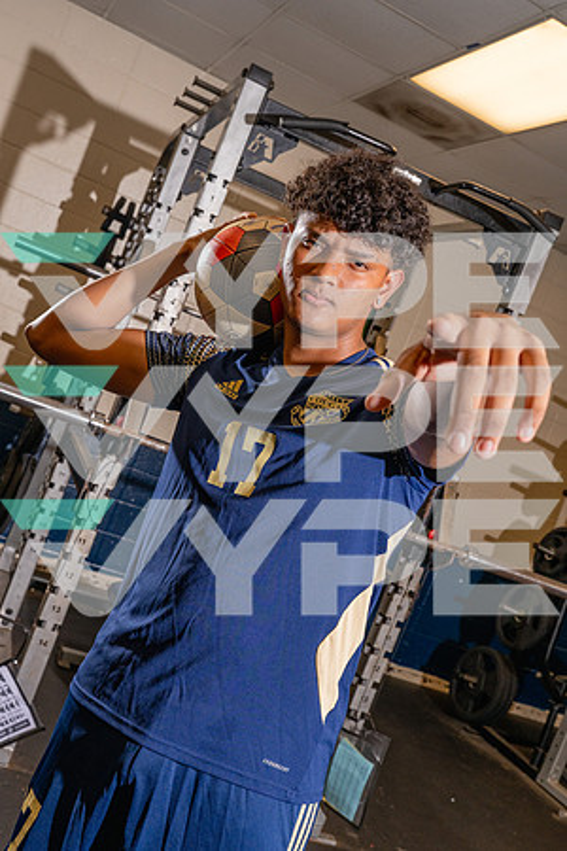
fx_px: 945
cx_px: 284
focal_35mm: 40
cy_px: 426
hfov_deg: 33.4
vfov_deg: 48.5
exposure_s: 1/250
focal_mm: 40
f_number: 8
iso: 1250
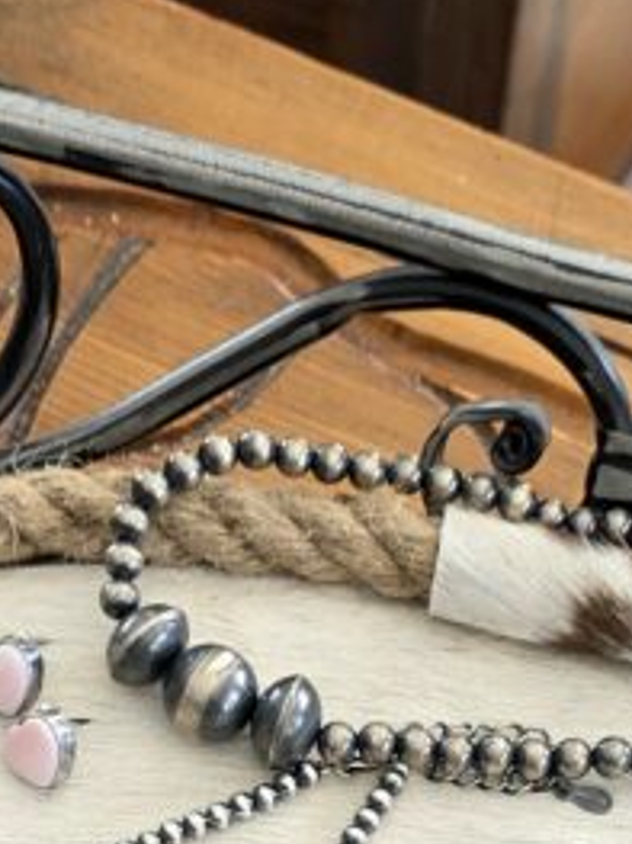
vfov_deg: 17.4
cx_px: 199
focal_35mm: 105
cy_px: 1136
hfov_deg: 14.1
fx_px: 2558
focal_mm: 6.3
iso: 200
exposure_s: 1/120
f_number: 1.7
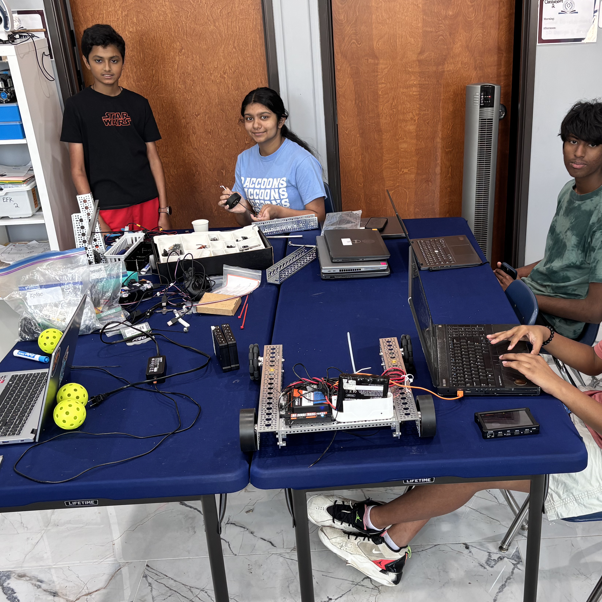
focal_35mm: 40
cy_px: 316
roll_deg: +1.4
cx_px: 388
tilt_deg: -24.4
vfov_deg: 41.8
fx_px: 787
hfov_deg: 41.5
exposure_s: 1/60
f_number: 1.6
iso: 100
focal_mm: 5.96
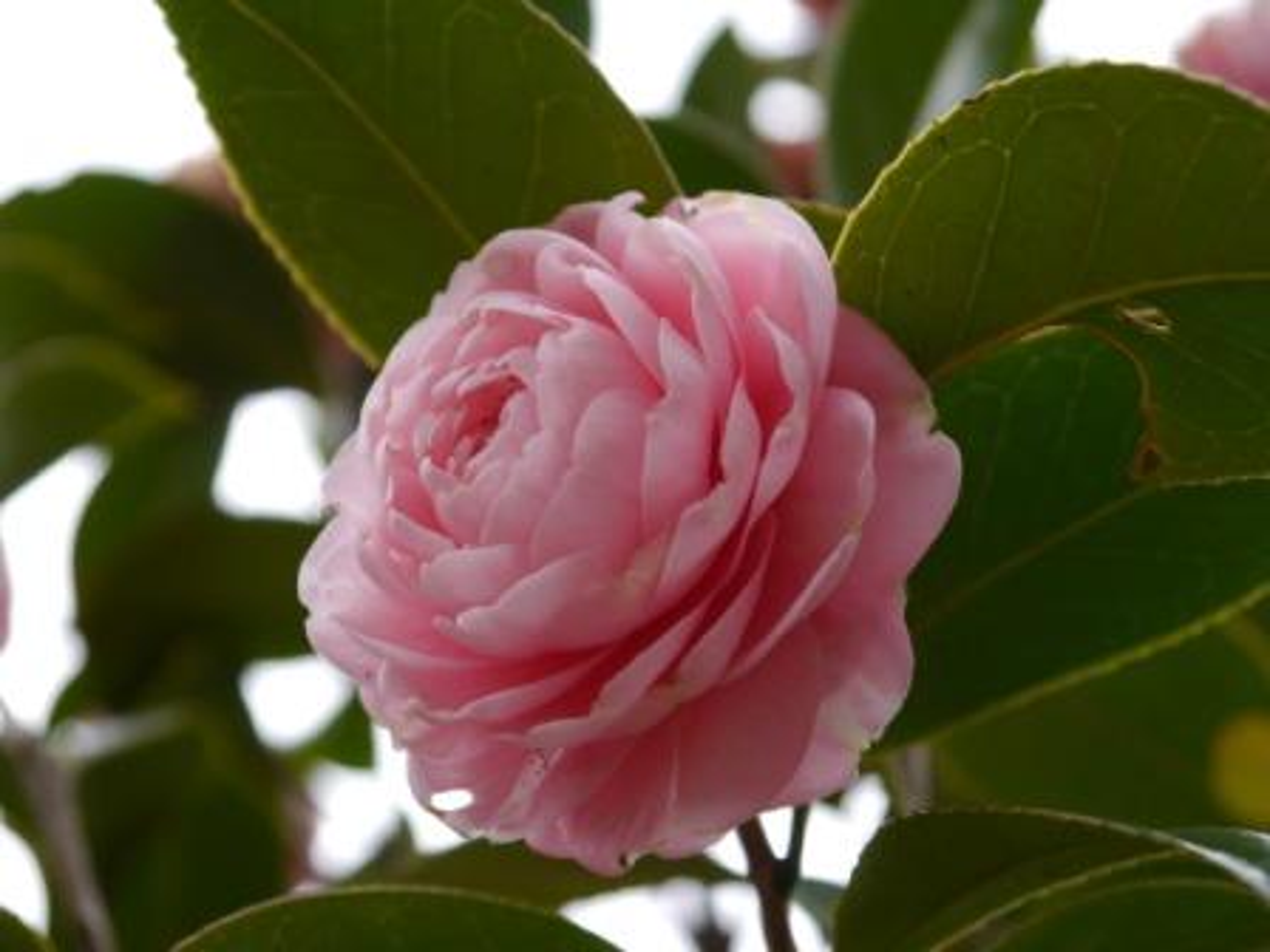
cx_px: 635
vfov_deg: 17.6
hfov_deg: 23.3
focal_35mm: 84
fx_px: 3082
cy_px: 476
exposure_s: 1/125
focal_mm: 42
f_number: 5.6
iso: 160
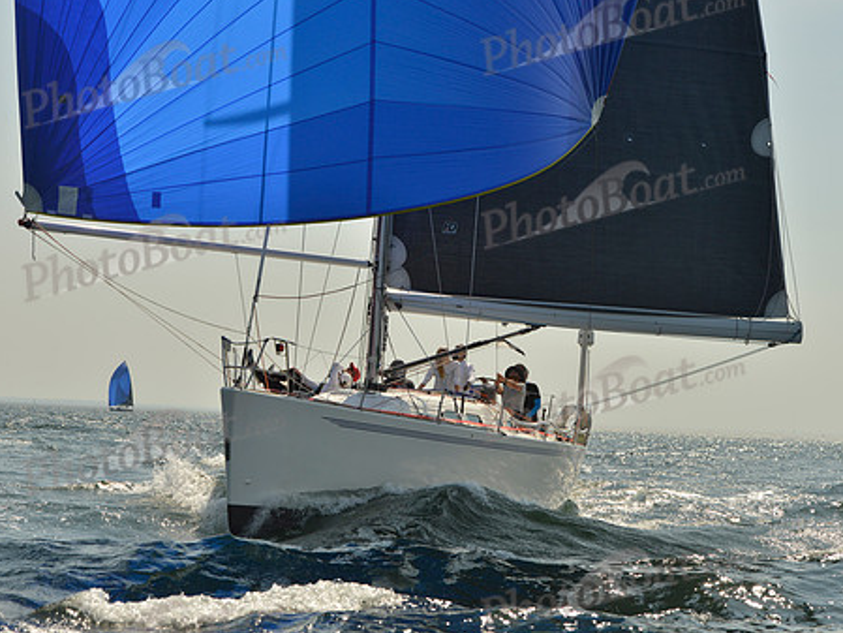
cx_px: 385
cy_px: 324
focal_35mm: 87
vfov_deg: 17.0
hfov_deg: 22.5
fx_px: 2119
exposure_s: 1/1250
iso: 200
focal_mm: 70
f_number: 8
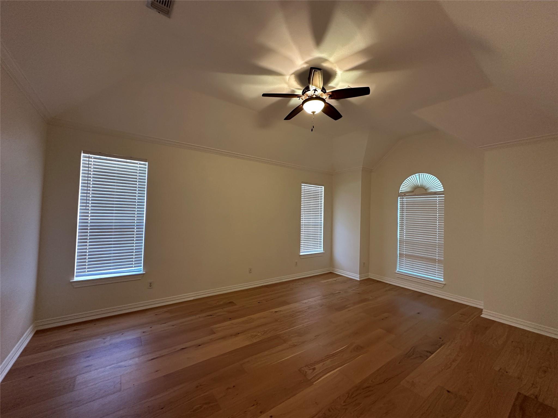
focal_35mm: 14
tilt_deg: +2.5
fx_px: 226
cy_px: 209
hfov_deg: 102.1
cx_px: 279
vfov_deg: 85.7
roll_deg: -0.9
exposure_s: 1/60
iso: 200
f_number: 2.2
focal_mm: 2.22
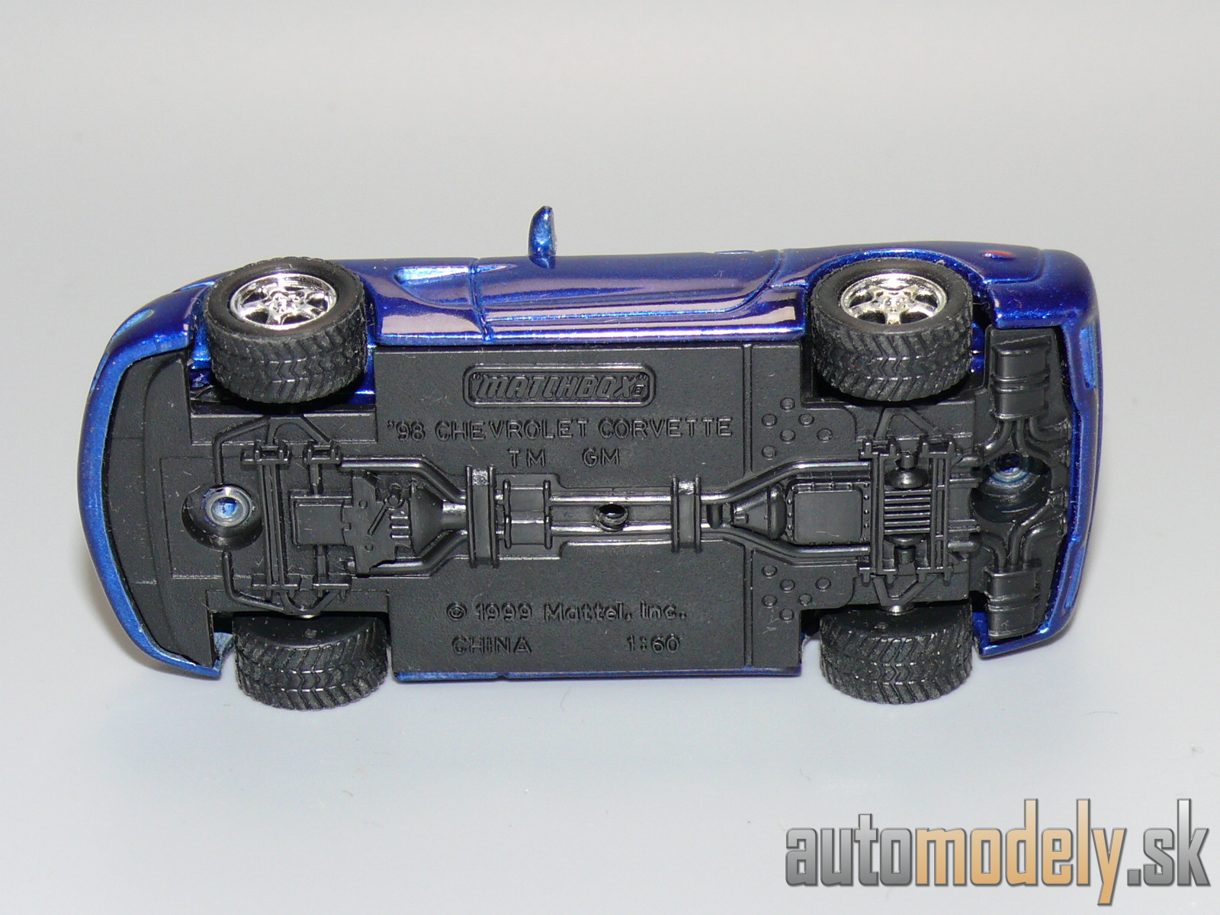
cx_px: 610
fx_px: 3947
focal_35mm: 112
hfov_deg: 17.6
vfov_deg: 13.2
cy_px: 458
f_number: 4
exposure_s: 1/30
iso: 100
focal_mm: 14.2
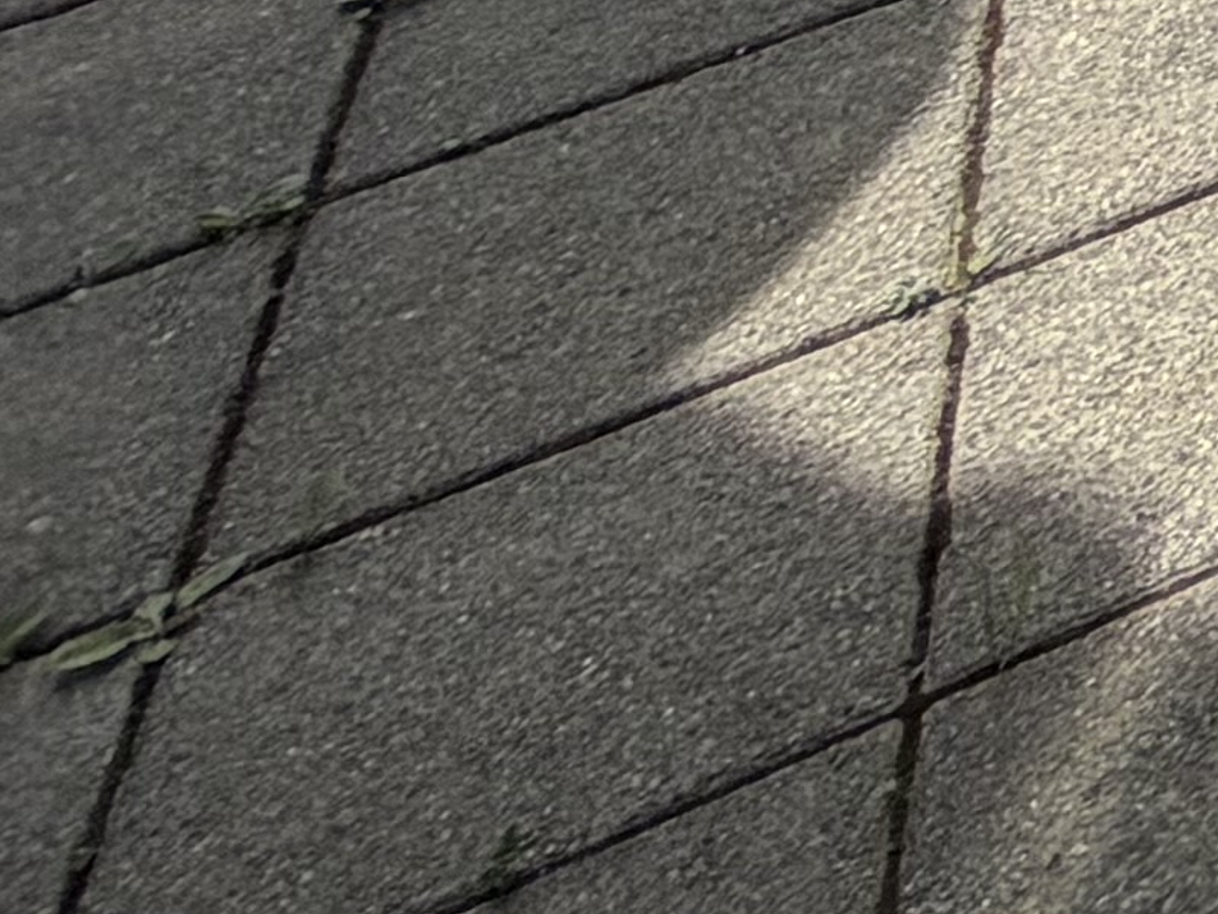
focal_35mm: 100
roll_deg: +0.8
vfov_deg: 9.5
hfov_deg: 10.2
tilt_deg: -8.6
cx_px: 4056
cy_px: -2215
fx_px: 3519
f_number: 2.2
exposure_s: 1/770
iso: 20
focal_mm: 2.22
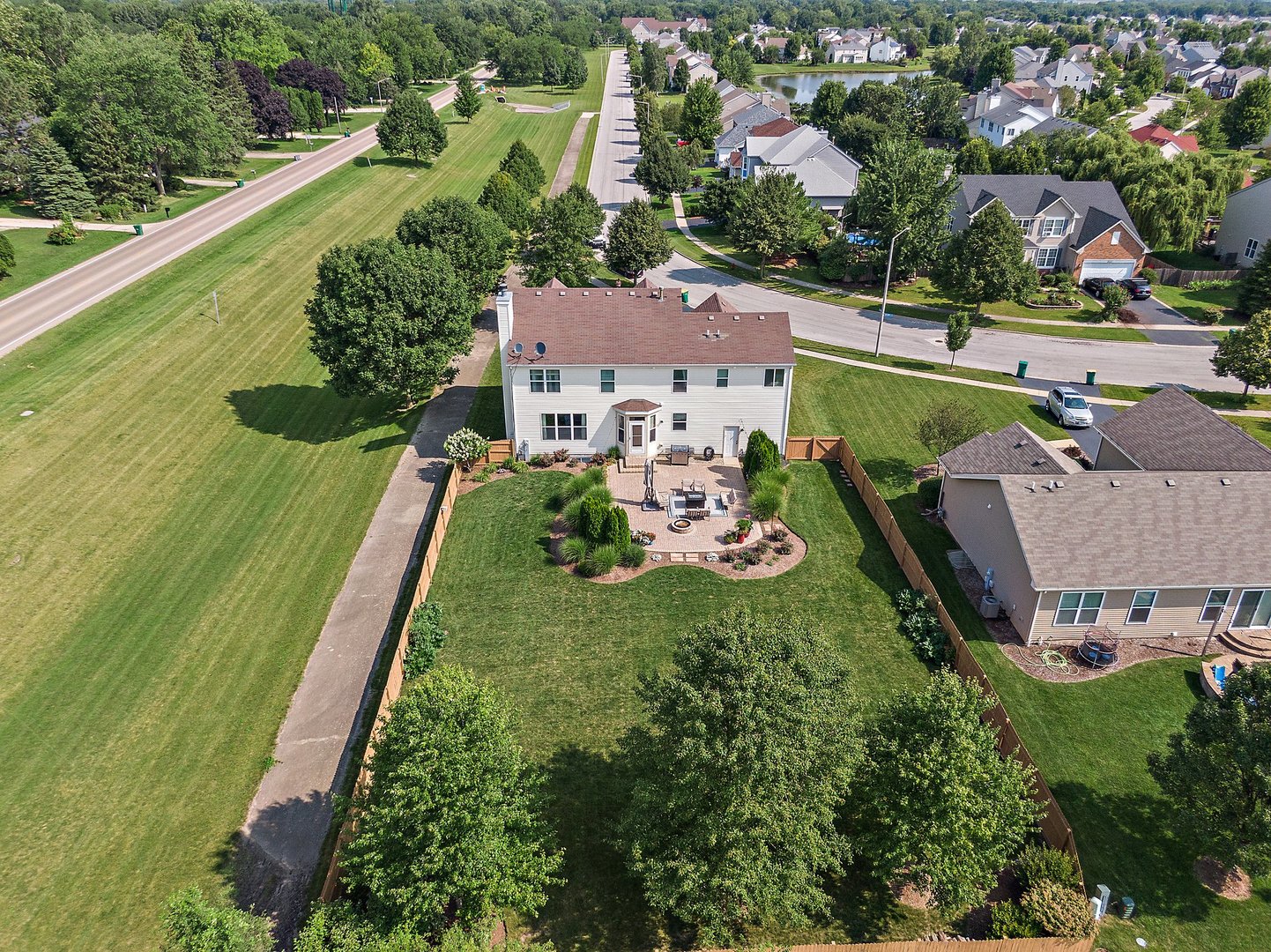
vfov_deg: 56.8
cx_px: 636
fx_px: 881
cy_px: 476
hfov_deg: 71.6
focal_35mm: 24
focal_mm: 4.39
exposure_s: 1/1000
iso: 100
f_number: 2.8
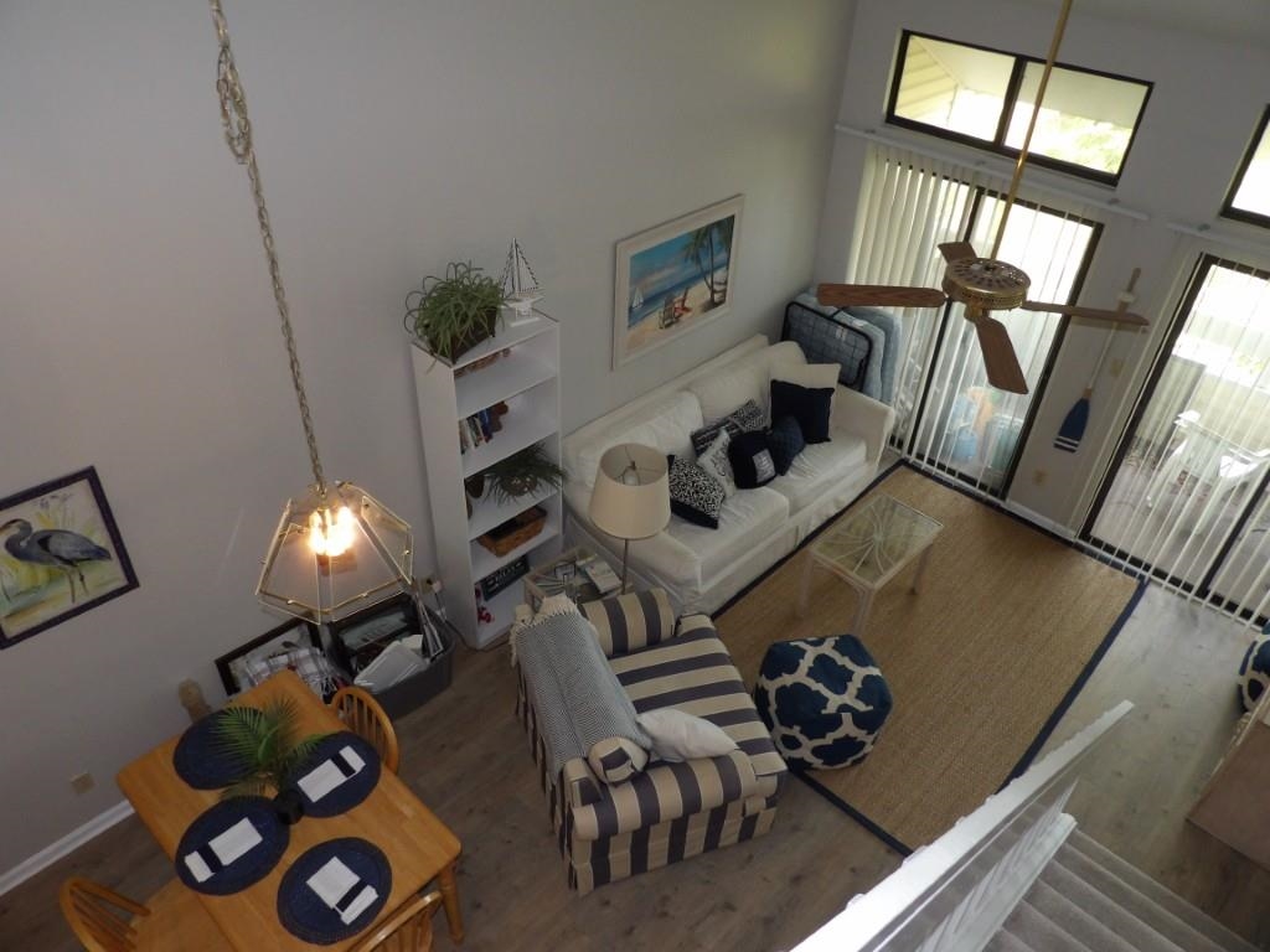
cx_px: 635
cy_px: 476
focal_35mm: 24
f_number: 3.2
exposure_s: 1/33
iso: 200
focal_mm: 4.3
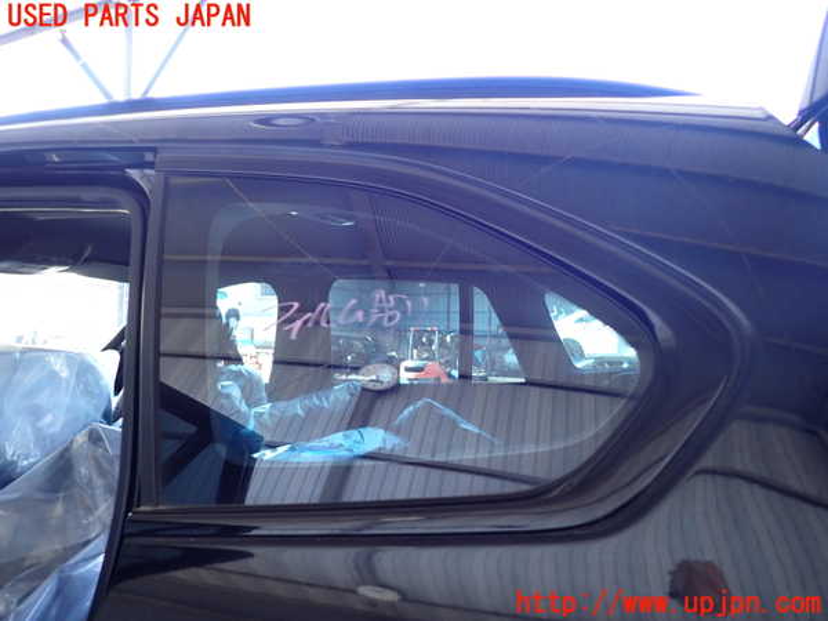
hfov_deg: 69.4
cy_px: 310
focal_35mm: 25
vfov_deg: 54.9
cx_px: 414
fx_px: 598
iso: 200
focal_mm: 4.5
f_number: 2
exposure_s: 1/50
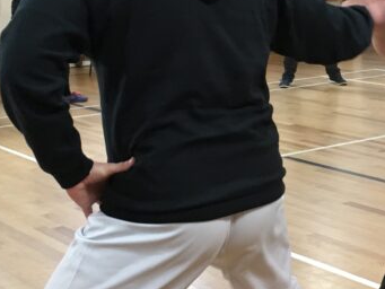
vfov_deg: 17.0
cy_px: 164
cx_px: 351
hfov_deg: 21.9
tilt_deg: -13.5
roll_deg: +0.3
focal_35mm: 87
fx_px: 968
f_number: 2.2
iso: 125
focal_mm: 4.15
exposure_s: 1/33
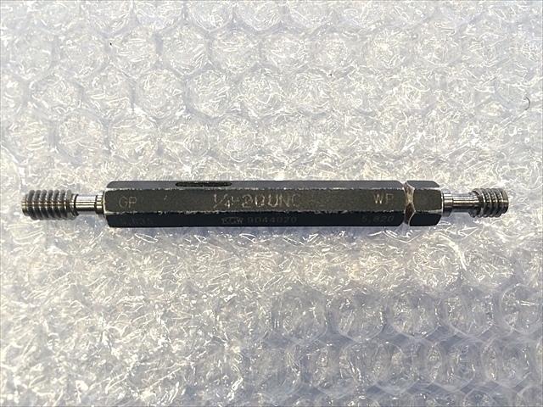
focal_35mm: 29
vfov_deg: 48.2
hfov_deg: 61.7
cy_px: 204
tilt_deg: -80.2
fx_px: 455
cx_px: 272
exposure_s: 1/30
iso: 50
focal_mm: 4.15
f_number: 2.2
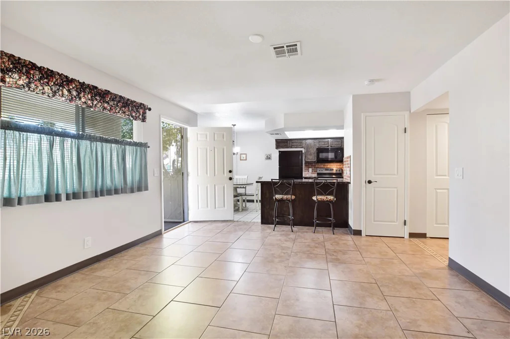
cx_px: 255
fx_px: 212
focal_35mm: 15
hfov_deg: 100.4
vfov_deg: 77.3
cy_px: 170
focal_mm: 10
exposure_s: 1/60
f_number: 8
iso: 400
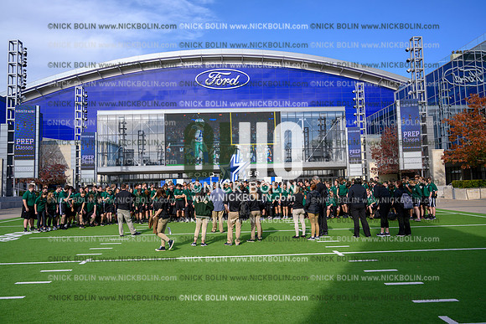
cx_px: 243
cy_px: 162
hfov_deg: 64.5
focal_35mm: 28
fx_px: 385
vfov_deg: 45.7
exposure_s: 1/1000
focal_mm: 28.5
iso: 125
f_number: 4
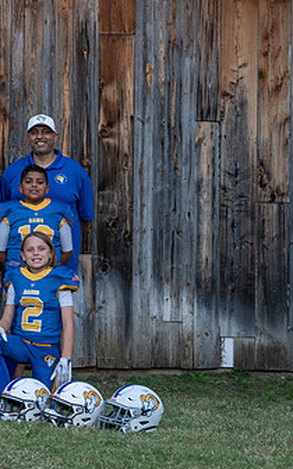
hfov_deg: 10.4
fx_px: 1571
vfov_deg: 17.0
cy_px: 249
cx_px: -110
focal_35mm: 123
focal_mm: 70
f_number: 3.5
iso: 1250
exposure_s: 1/320
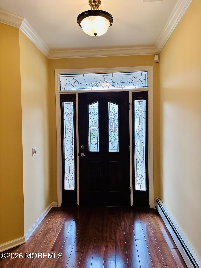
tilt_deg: -1.5
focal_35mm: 24
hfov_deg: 56.8
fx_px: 186
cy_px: 134
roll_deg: +1.6
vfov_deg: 71.6
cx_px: 100
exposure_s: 1/120
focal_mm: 6.86
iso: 80
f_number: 1.78
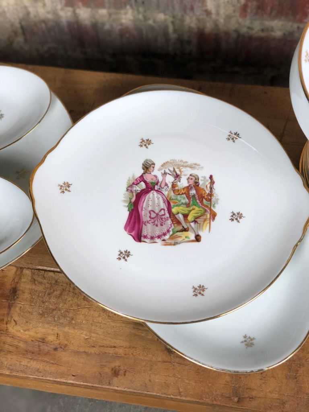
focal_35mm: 52
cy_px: 206
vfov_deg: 36.8
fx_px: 619
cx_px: 154
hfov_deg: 28.0
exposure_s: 1/50
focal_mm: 6
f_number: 2.4
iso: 40
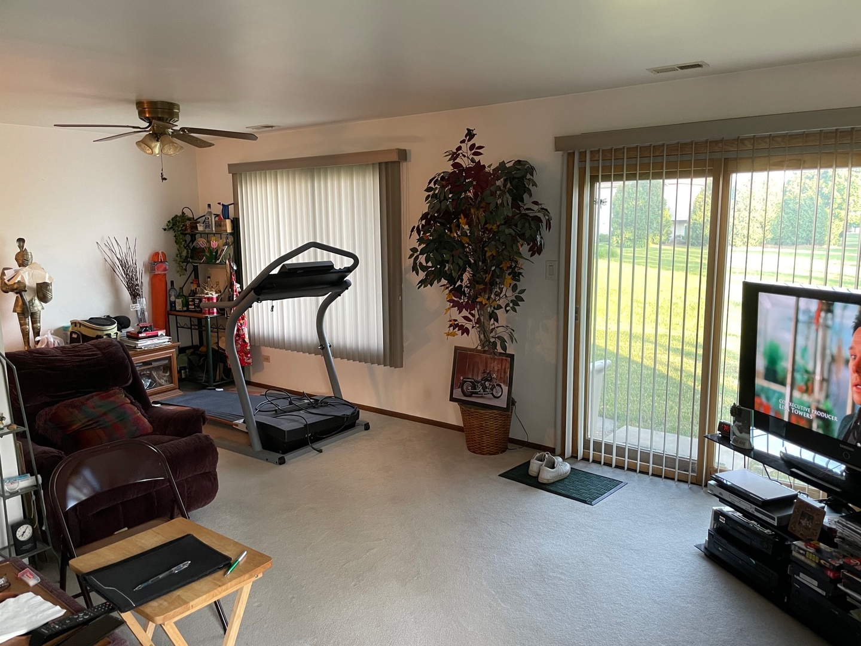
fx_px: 647
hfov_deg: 67.3
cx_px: 430
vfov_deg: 53.1
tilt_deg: -9.1
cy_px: 323
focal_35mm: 26
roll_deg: +1.1
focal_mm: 4.2
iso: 160
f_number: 1.6
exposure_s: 1/60
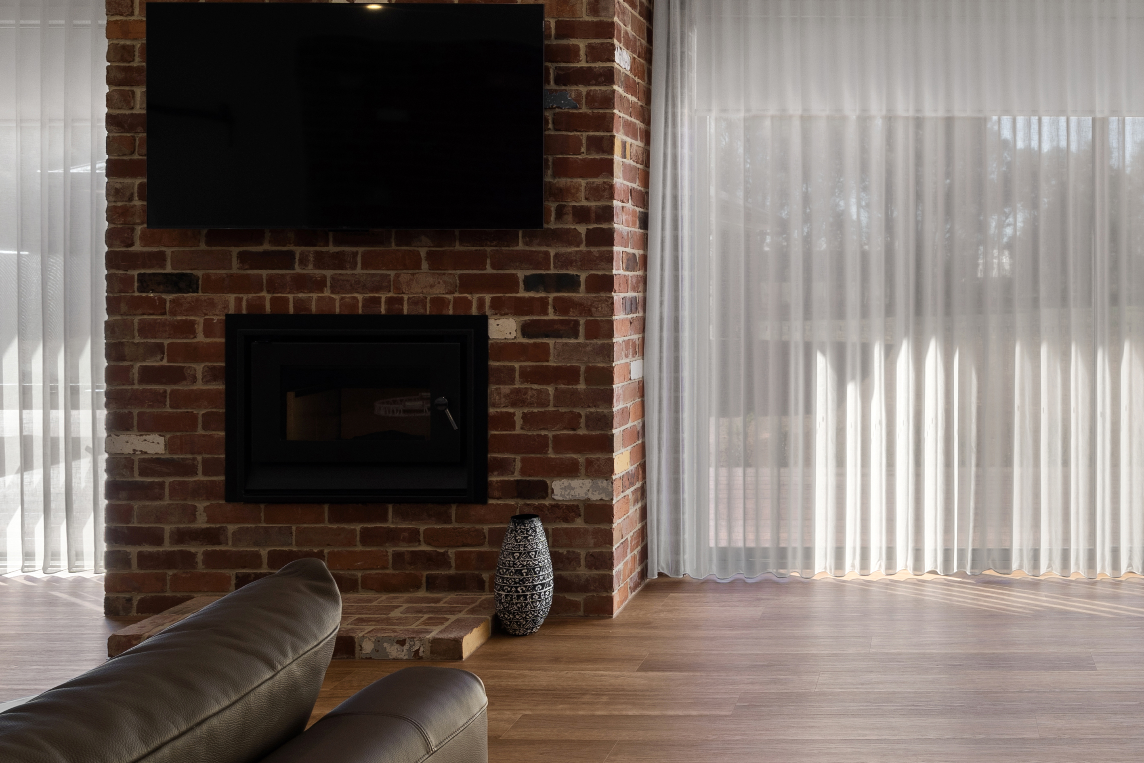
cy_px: 296
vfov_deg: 36.7
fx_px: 1144
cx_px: 968
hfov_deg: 49.0
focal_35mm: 36
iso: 200
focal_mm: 17
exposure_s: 1/3
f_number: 11
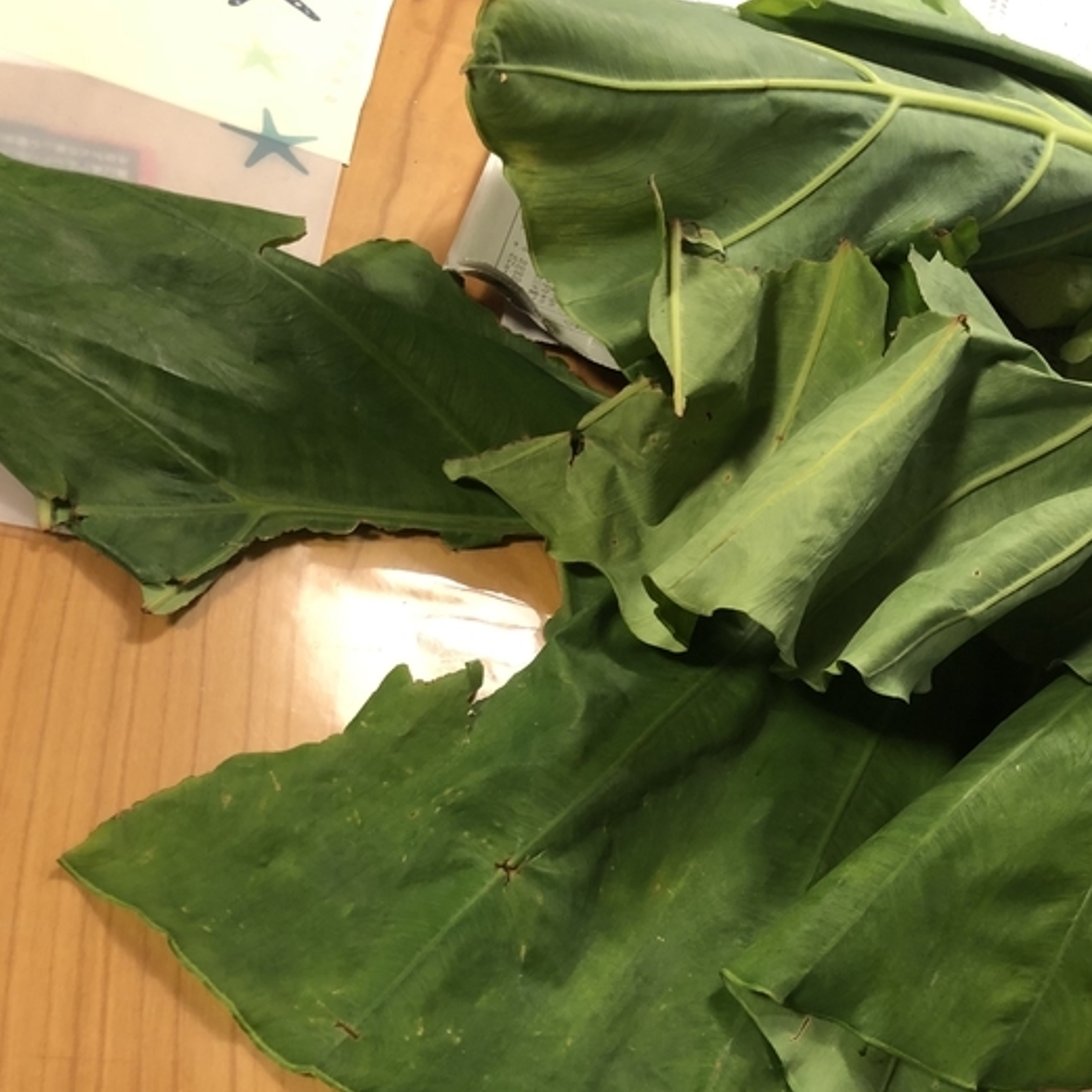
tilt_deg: -46.1
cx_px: 822
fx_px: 1356
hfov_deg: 42.5
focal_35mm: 38
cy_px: 560
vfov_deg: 43.9
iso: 64
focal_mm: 4
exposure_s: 1/14
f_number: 1.8
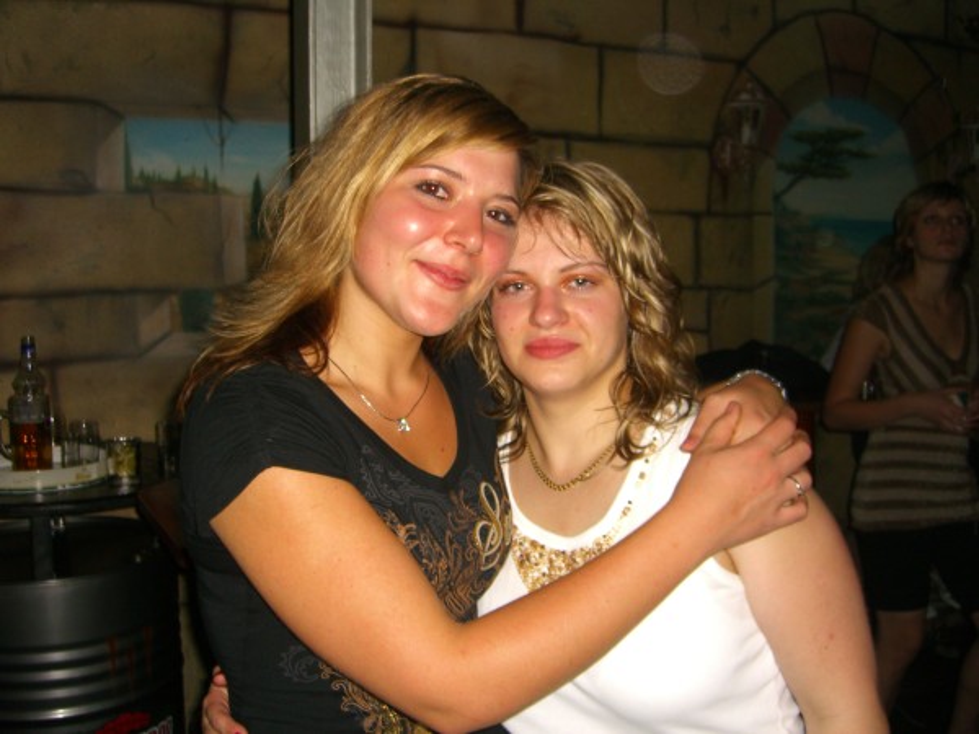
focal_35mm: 38
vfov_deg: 37.7
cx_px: 490
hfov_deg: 49.0
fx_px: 1075
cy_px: 367
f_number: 2.8
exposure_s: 1/60
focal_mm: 7.9
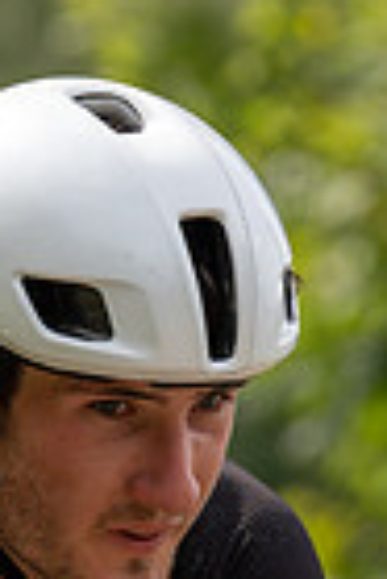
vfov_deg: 3.2
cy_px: 581
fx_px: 10326
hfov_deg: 2.1
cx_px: 154
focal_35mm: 642
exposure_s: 1/800
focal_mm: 154
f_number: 4.5
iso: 200
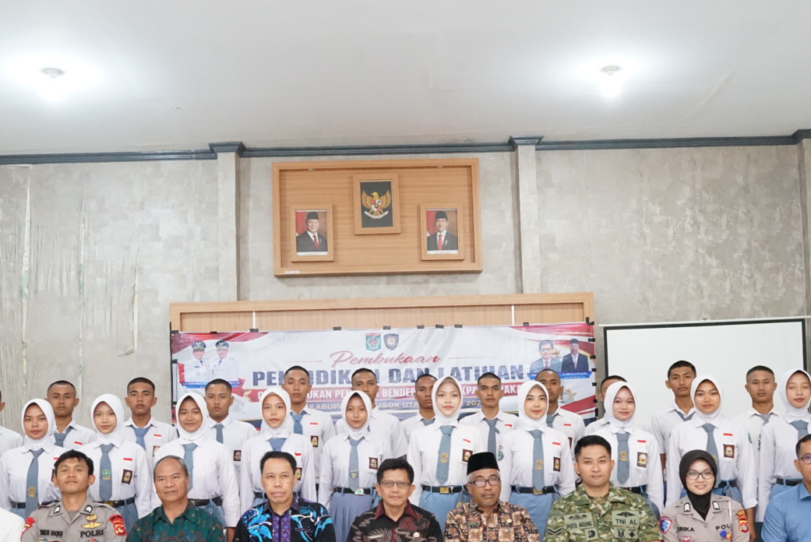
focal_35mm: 45
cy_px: 397
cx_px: 391
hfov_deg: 43.6
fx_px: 1015
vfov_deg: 29.5
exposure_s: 1/100
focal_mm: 29
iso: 8000
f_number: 8
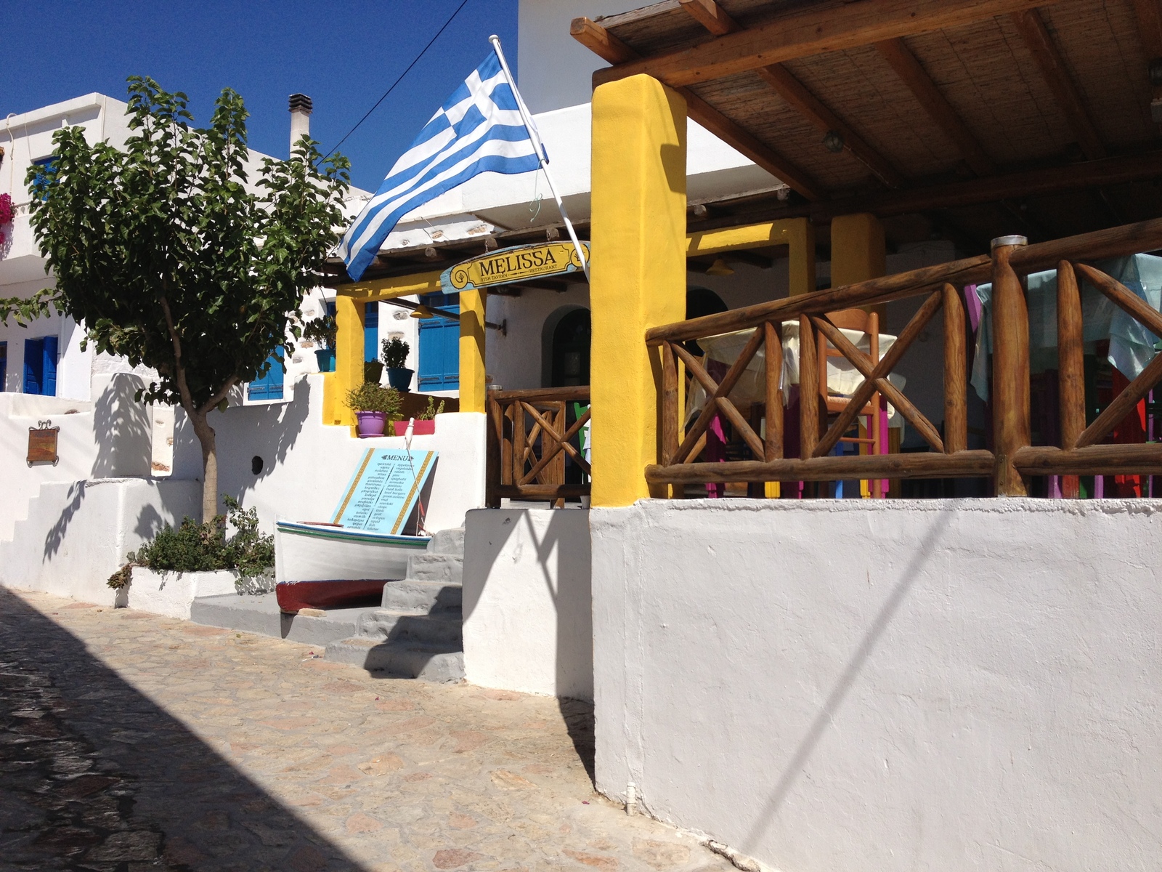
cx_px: 581
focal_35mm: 35
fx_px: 1175
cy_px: 436
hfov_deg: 52.6
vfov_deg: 40.7
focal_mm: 4.28
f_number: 2.4
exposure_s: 1/3067
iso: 50
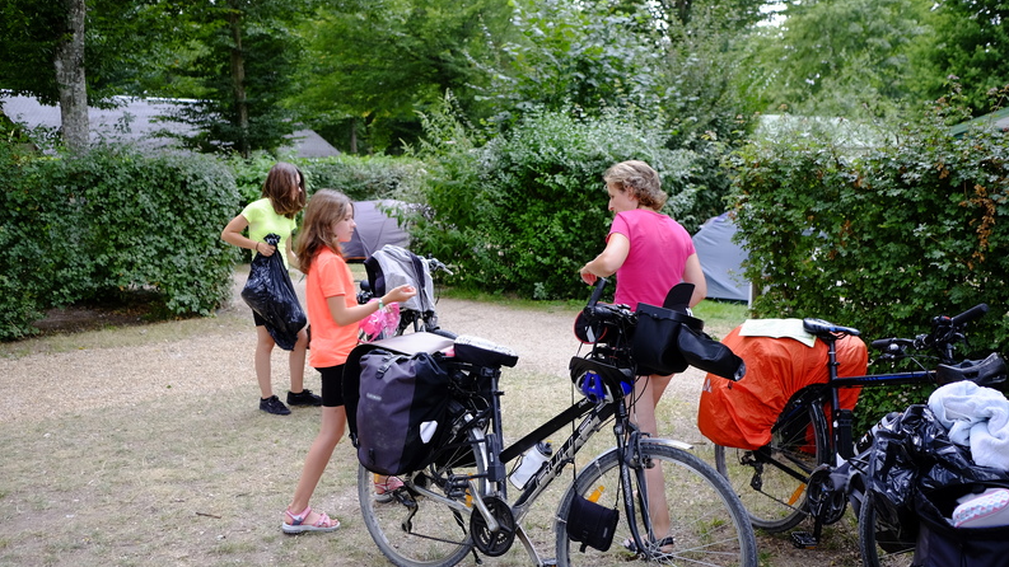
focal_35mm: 37
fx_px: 990
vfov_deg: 32.0
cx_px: 506
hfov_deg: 54.0
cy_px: 302
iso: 400
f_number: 2.8
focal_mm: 23
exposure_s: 1/140
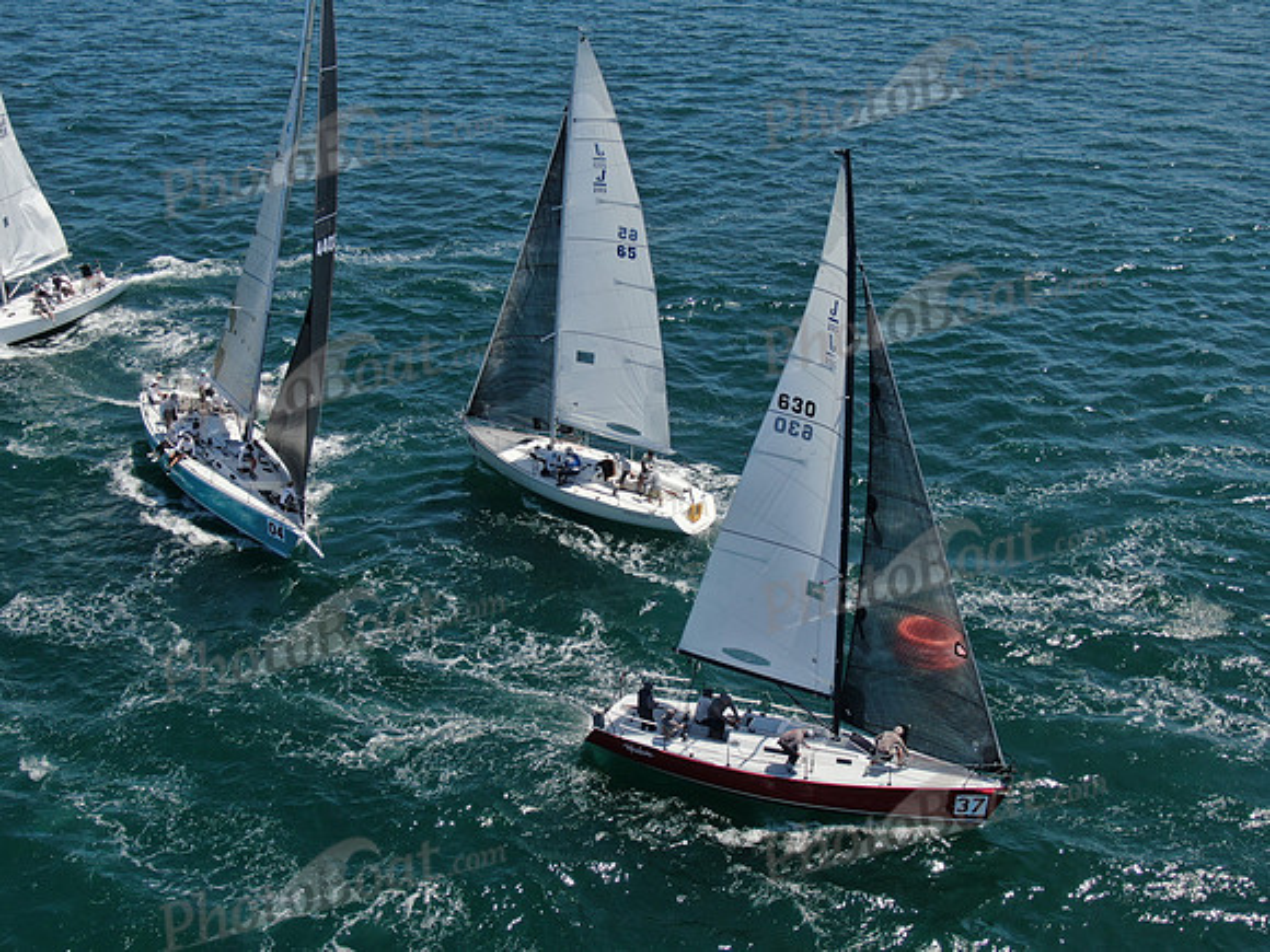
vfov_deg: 33.6
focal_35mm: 43
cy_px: 476
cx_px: 635
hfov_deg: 43.9
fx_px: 1578
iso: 100
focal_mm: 7.39
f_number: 3.6
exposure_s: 1/1000
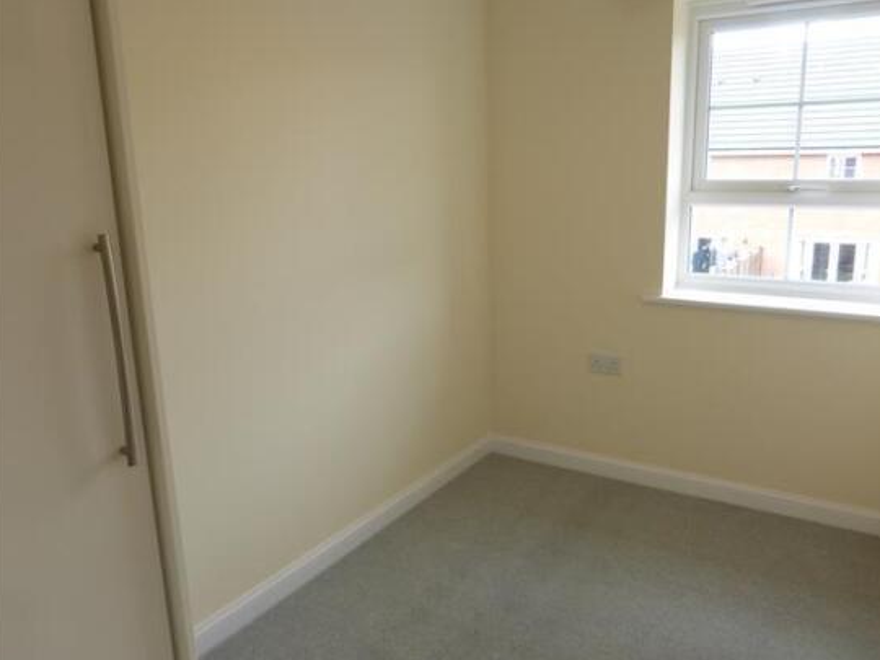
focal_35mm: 27
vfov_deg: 51.4
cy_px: 325
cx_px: 467
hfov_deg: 65.3
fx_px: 686
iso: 100
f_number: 3.3
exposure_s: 1/60
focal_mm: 4.3
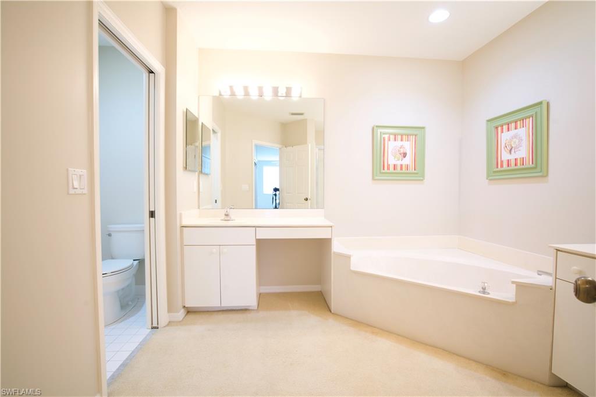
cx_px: 298
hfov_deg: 96.8
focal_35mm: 16
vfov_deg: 73.7
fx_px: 265
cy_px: 198
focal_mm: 16
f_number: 8
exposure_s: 1.3
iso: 100
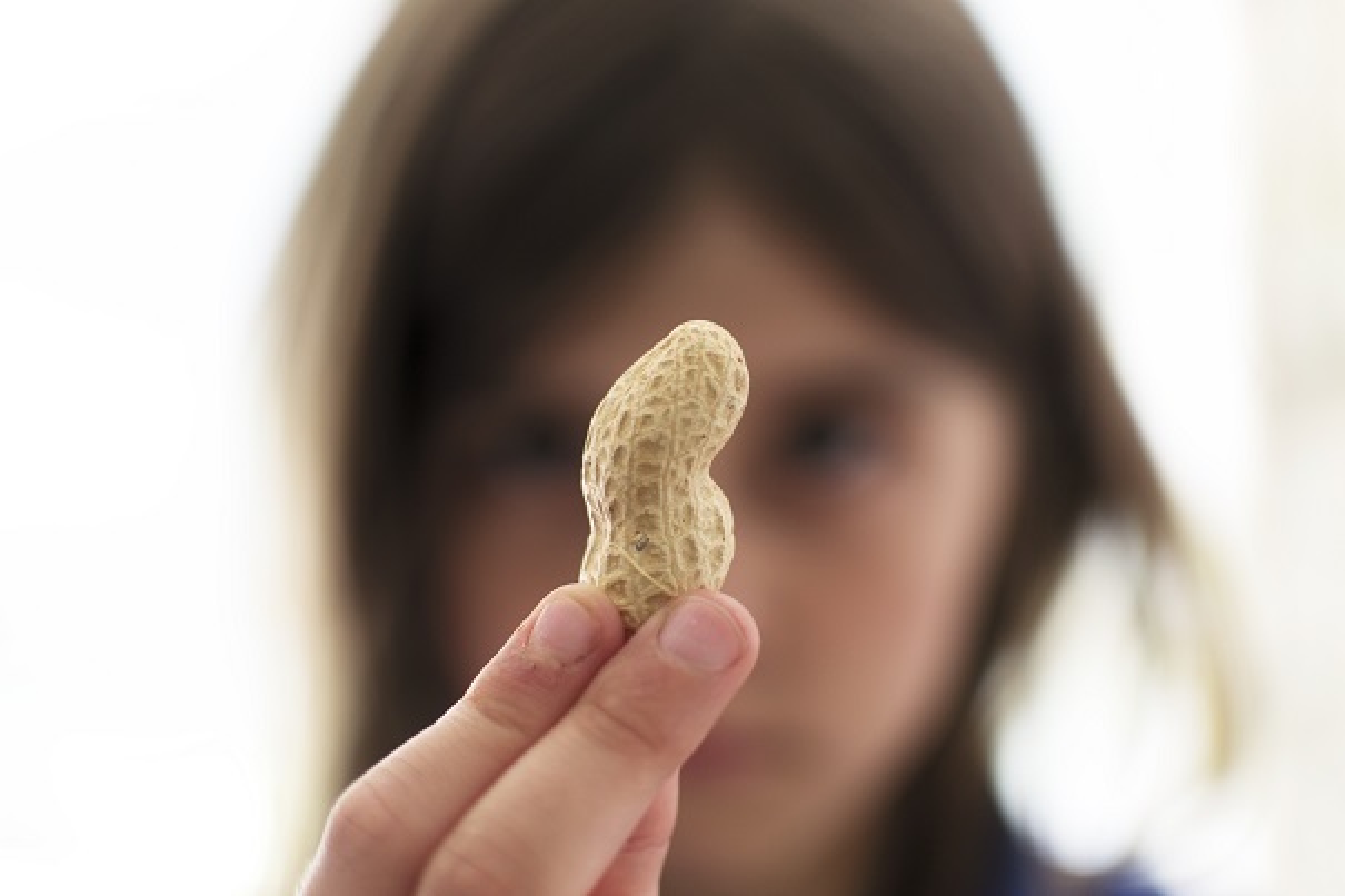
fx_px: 1961
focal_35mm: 52
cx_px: 672
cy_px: 448
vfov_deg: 25.7
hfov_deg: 37.9
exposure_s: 1/50
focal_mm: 35
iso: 100
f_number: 2
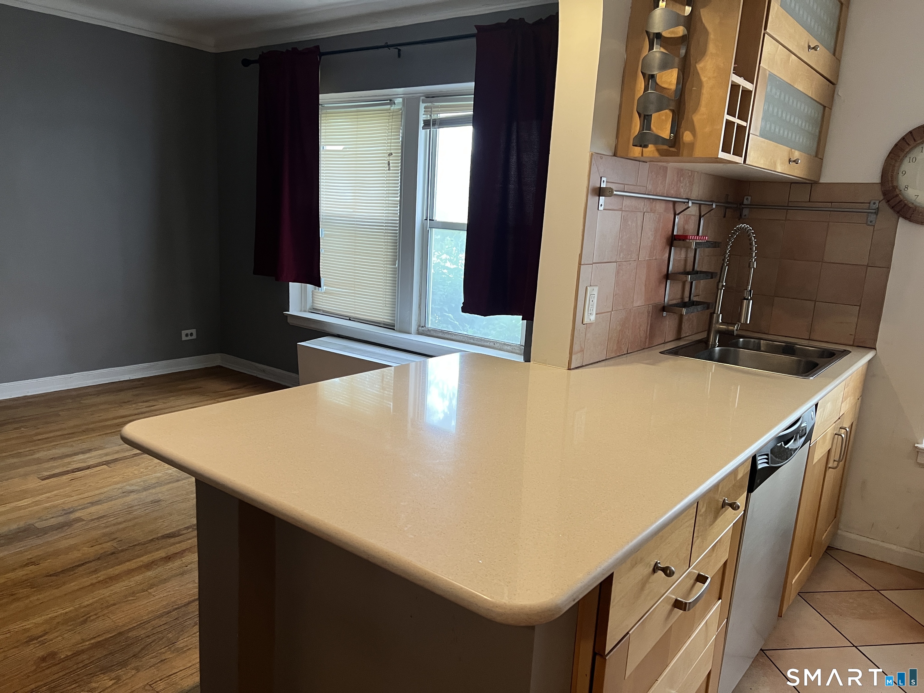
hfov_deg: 67.3
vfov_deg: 53.1
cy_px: 346
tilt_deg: -11.7
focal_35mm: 26
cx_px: 462
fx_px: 694
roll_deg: -3.2
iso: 160
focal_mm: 5.7
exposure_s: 1/60
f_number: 1.5
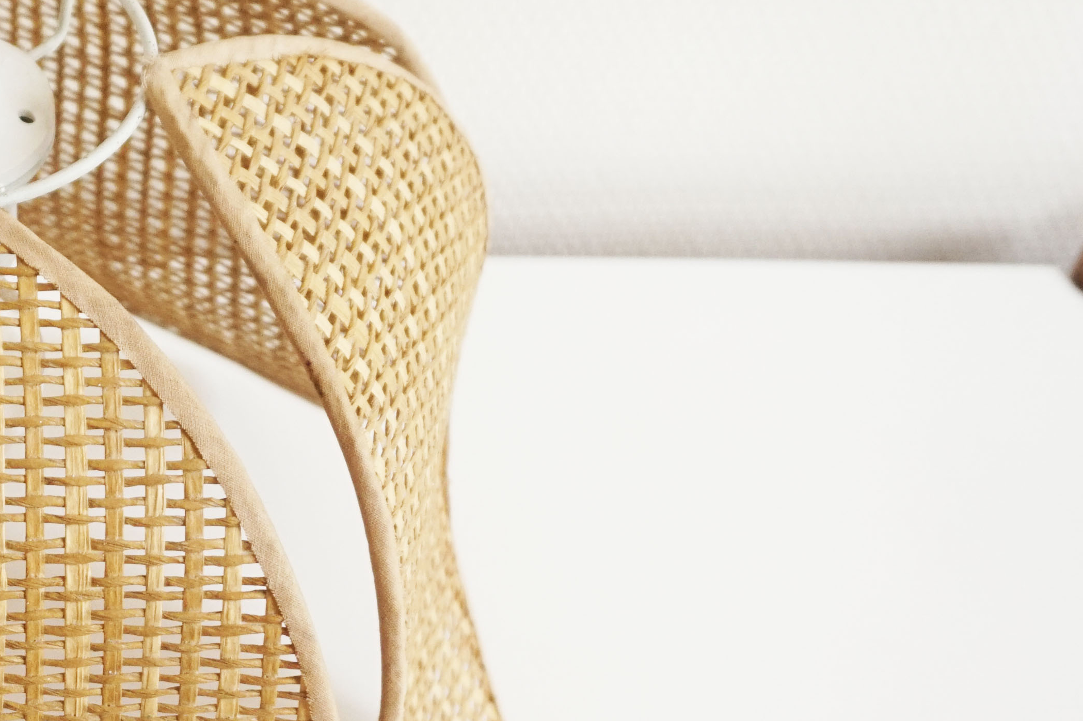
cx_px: -86
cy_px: 527
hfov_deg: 24.4
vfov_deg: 17.4
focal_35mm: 78
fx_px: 2345
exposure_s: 1/160
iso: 500
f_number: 4
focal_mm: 20
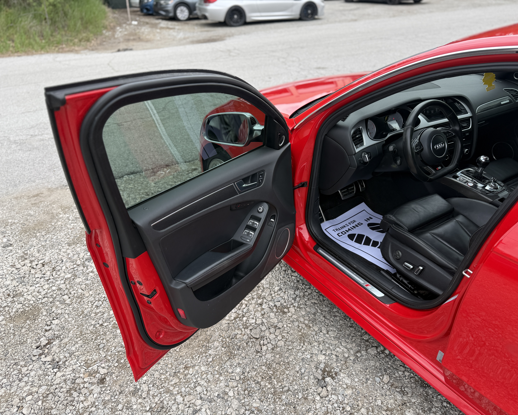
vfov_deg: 56.8
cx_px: 265
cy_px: 208
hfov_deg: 68.1
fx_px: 383
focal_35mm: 25
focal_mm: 6.76
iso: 80
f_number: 1.78
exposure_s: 1/788
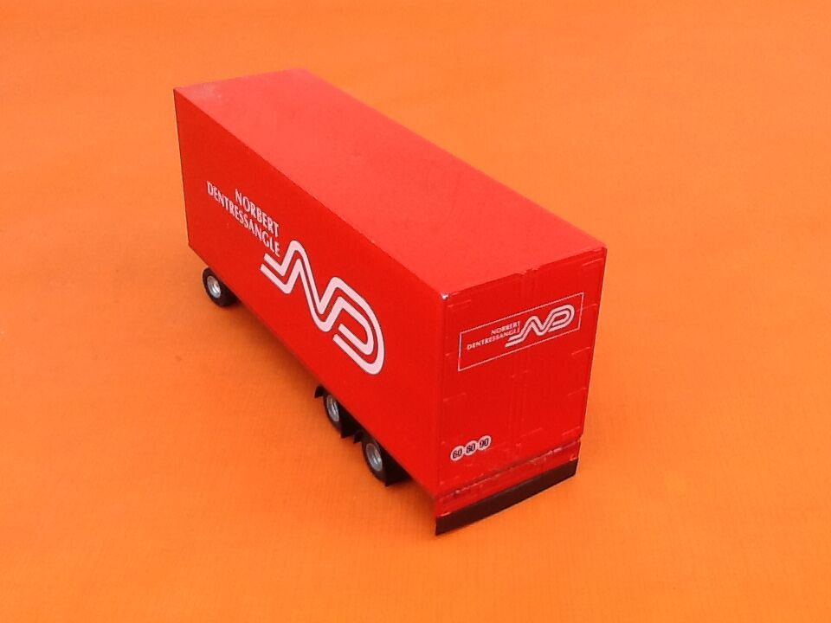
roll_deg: +3.1
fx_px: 1056
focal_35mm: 44
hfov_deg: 42.9
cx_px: 416
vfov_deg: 32.9
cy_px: 312
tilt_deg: -32.5
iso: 40
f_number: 2.4
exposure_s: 1/176
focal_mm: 2.03
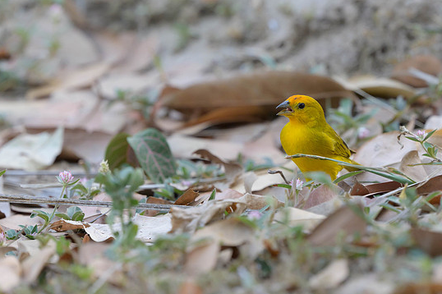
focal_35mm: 1003
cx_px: 226
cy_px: 106
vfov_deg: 1.4
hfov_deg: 2.1
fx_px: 12307
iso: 640
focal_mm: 400
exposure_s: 1/1250
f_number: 4
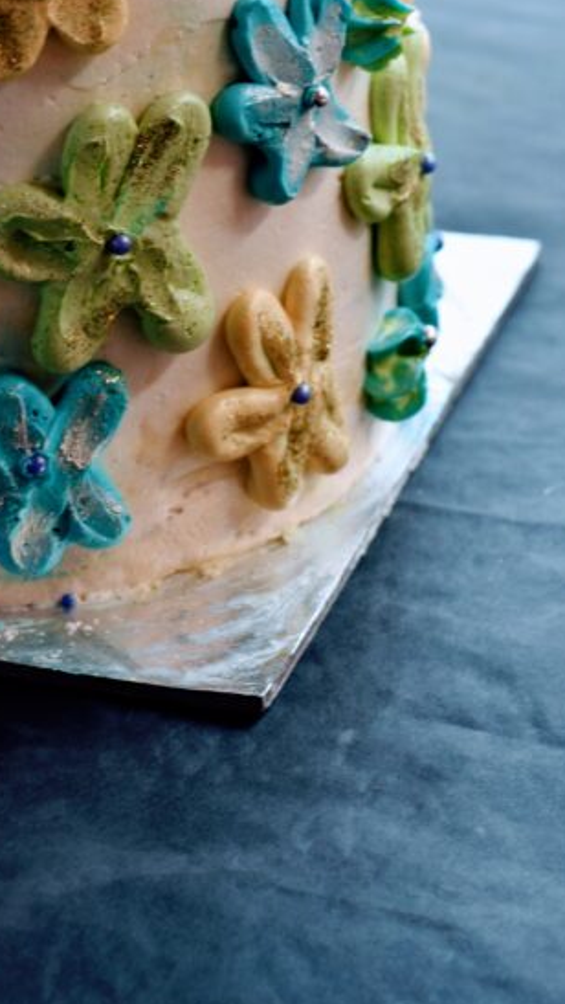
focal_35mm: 147
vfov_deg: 14.4
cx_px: -16
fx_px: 3912
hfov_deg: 8.2
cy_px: 75
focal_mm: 50
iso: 100
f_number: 5.6
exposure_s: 1/125
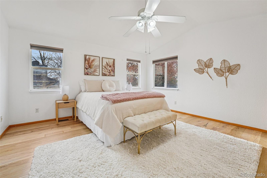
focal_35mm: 14
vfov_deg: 81.2
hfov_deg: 104.3
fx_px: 104
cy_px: 89
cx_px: 134
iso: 160
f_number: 8
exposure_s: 1/30
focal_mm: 14
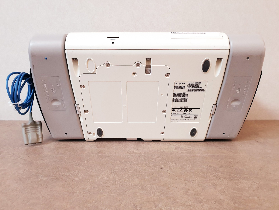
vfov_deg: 51.4
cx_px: 135
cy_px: 104
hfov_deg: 65.3
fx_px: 218
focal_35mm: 27
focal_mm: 4.3
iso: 320
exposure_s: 1/50
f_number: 2.4
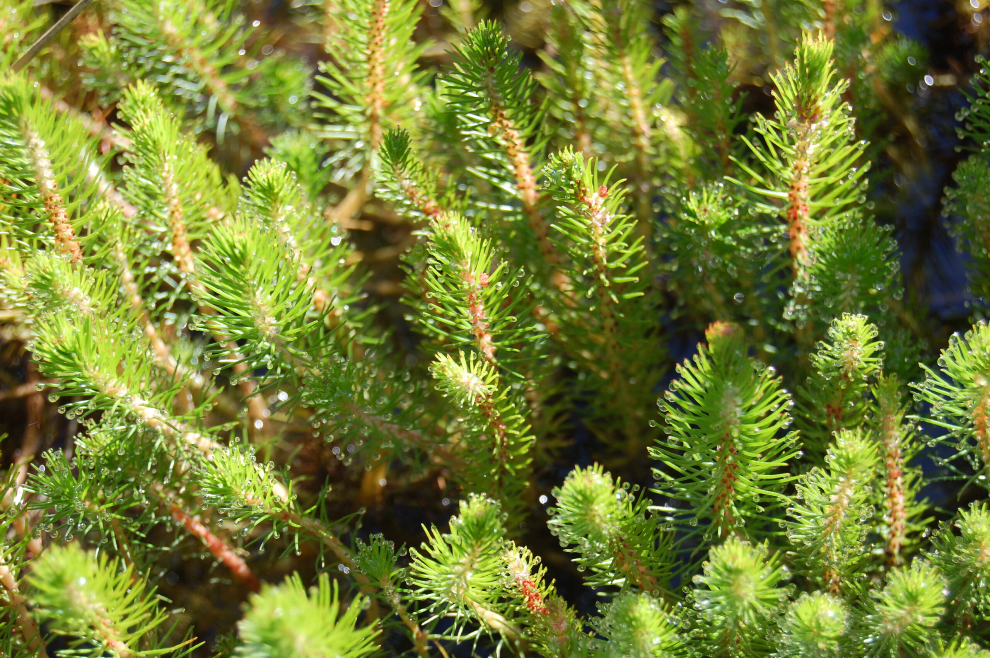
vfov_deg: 16.5
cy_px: 329
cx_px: 495
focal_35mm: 82
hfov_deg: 24.6
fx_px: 2267
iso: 200
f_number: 6.3
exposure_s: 1/125
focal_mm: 55
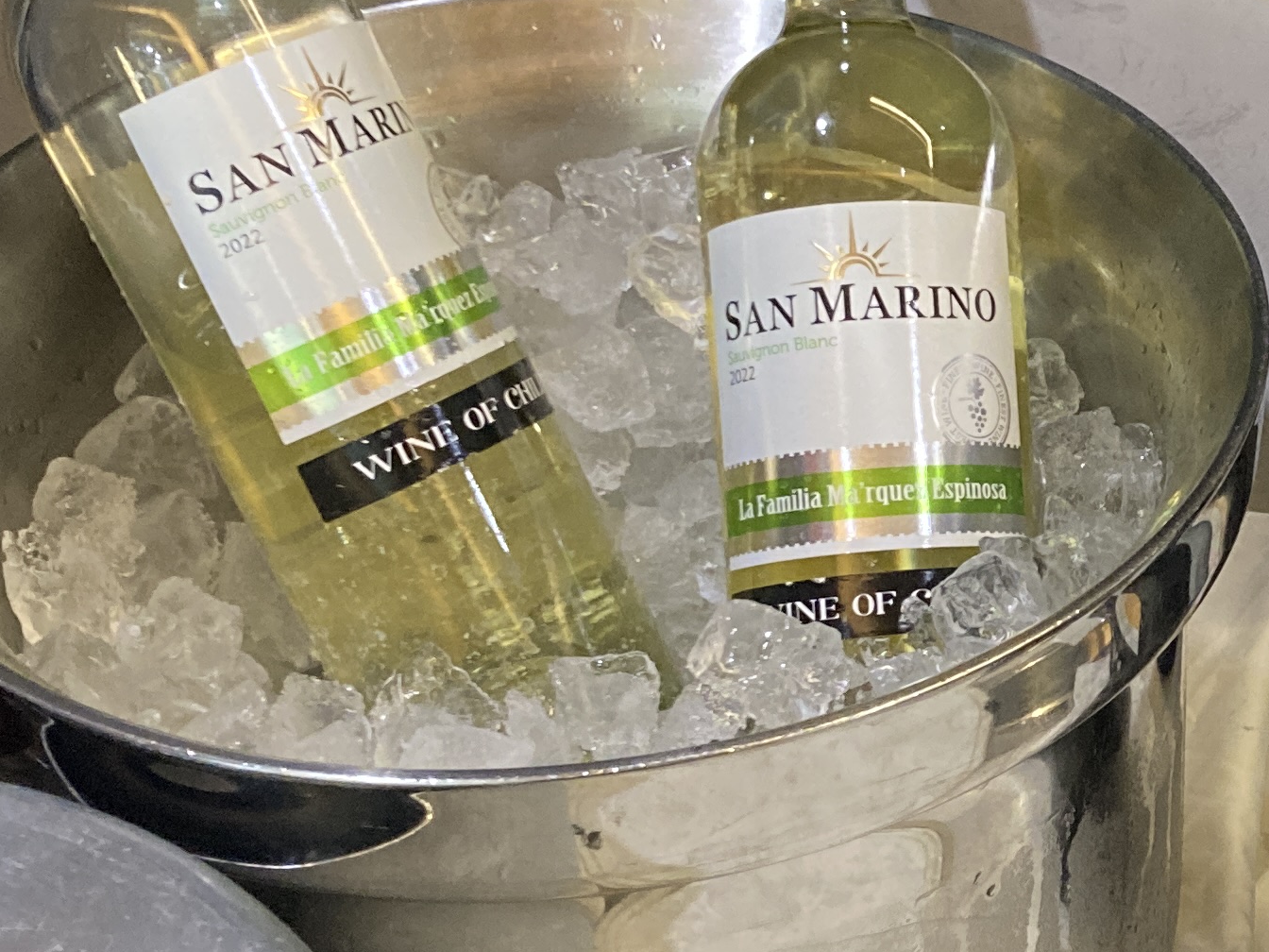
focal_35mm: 84
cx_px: 1238
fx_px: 3079
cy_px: 412
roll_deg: -0.7
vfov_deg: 17.6
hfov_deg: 22.5
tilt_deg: -36.1
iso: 320
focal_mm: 3.99
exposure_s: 1/60
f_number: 1.8
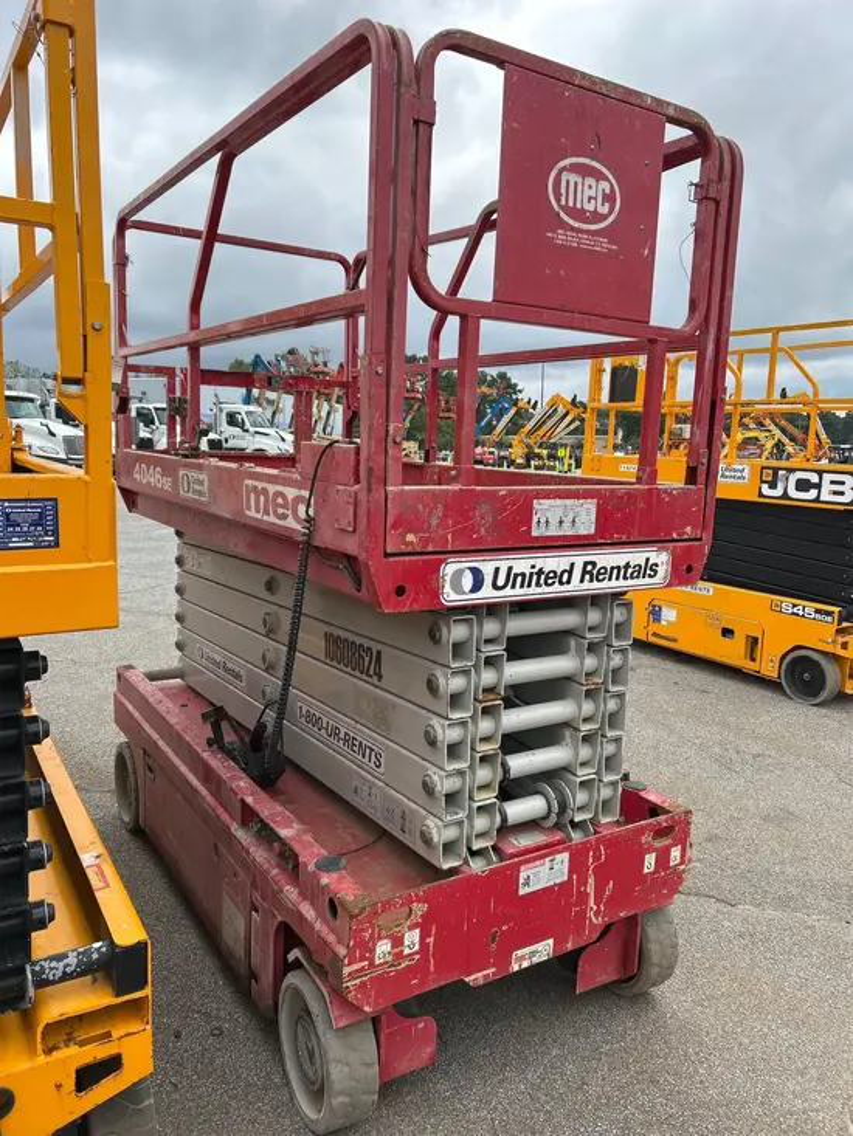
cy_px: 568
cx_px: 426
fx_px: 854
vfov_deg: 67.3
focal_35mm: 26
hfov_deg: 53.1
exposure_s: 1/2915
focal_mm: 5.7
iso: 50
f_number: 1.5
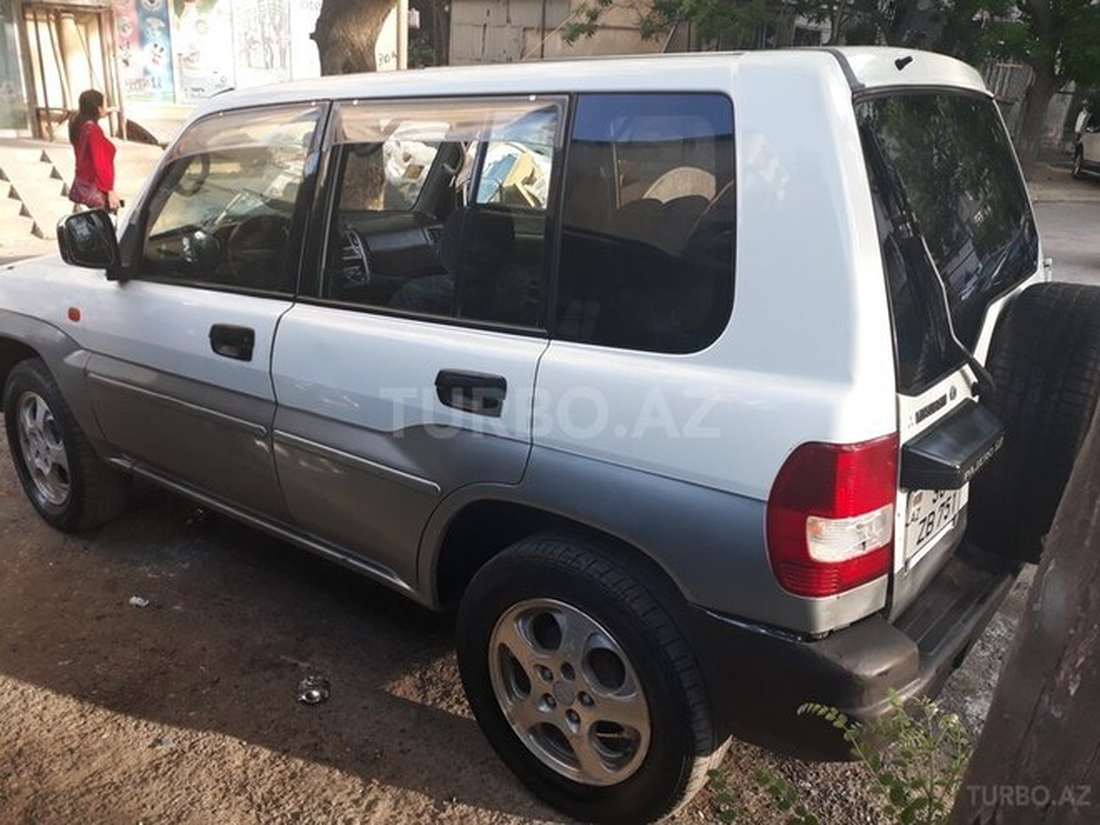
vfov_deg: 51.4
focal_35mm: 27
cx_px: 550
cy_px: 412
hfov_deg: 65.3
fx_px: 858
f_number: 1.7
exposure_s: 1/100
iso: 40
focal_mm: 3.71
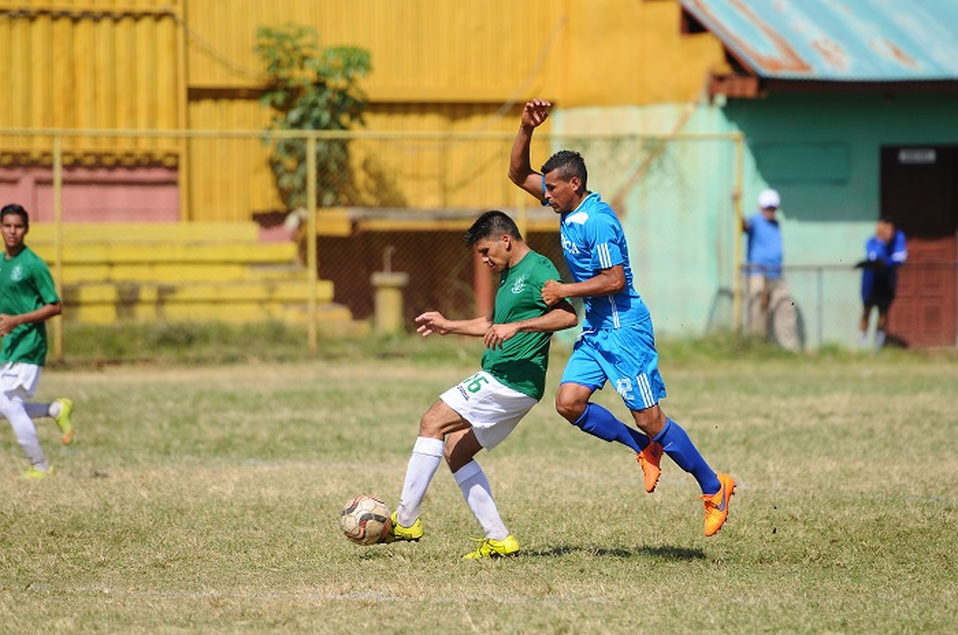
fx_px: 7969
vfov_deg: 4.6
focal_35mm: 300
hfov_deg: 6.9
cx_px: 479
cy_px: 318
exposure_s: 1/6400
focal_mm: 200
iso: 320
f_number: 2.8
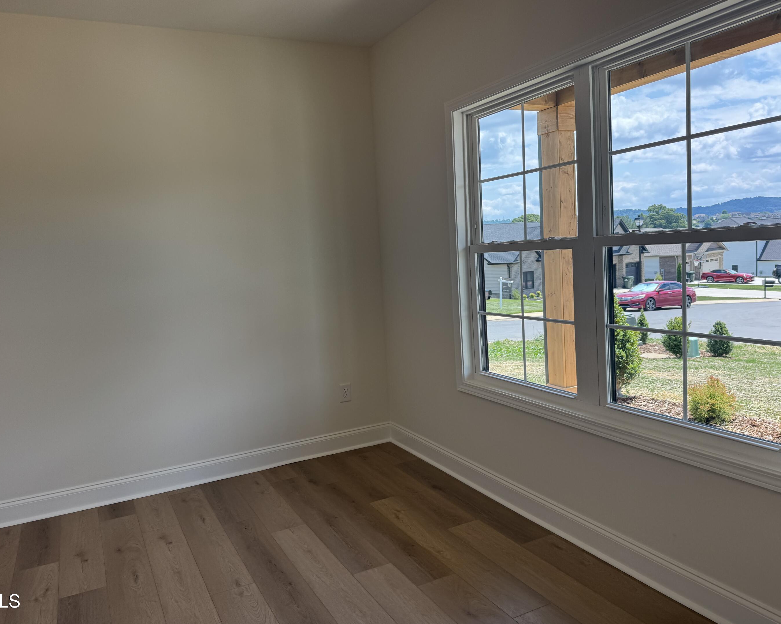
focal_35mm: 26
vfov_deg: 54.9
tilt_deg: -4.9
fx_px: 601
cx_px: 374
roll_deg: +3.2
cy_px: 306
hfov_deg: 66.0
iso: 80
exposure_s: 1/639
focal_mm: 6.76
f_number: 1.78
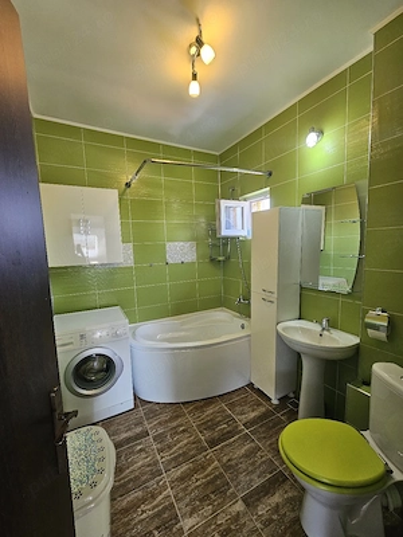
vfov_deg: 106.2
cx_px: 202
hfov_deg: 89.9
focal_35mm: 13
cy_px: 268
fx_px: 202
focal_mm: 2.2
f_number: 2.2
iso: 125
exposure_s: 1/50.3
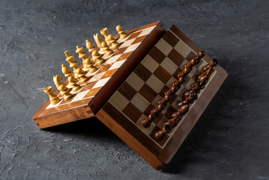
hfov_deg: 22.6
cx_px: 134
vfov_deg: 15.2
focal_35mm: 90
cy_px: 90
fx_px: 672
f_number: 8
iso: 100
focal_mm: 90
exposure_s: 1/125
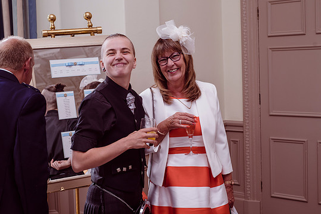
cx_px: 158
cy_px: 99
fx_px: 481
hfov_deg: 36.9
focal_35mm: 54
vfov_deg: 25.1
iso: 400
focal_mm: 50
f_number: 5.6
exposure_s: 1/100
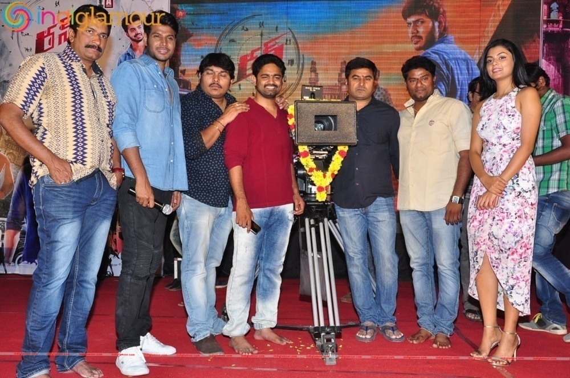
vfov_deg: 36.8
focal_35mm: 36
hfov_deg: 53.2
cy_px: 189
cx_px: 285
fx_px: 569
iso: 640
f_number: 9
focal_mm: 24
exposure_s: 1/125
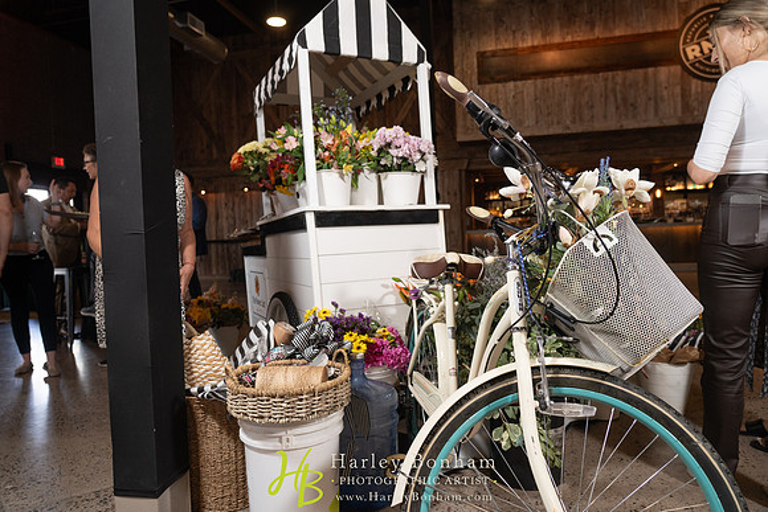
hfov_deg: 73.7
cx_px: 384
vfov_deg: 53.2
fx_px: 512
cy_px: 256
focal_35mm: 24
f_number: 4
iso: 1250
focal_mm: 24
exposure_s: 1/125
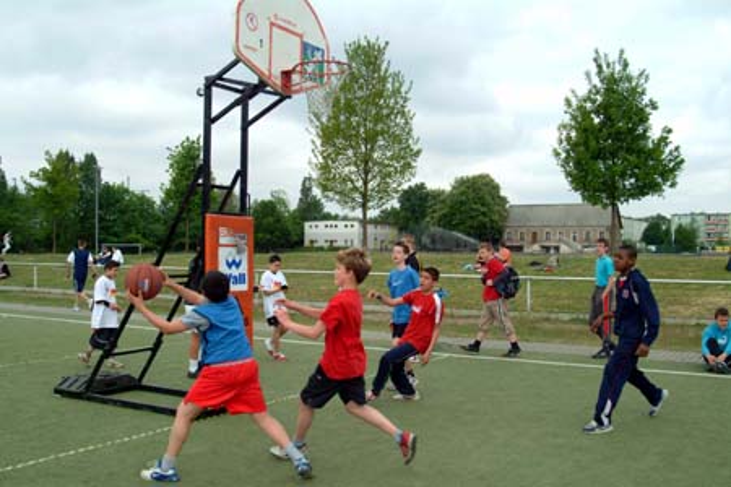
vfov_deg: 38.4
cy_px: 244
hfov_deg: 55.1
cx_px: 366
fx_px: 700
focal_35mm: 34
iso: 400
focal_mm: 23
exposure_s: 1/350
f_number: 9.5
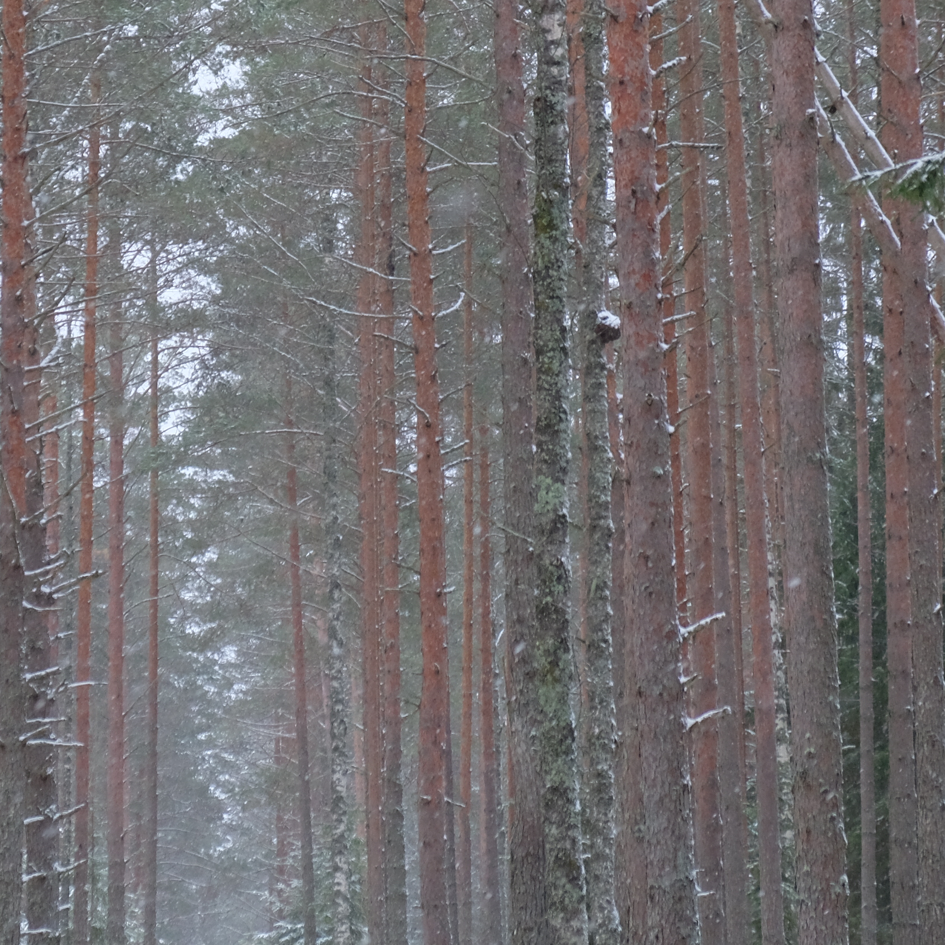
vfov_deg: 9.9
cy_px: 375
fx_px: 5467
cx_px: 245
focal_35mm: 177
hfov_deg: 9.9
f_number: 4
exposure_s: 1/100
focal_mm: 55
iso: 1250
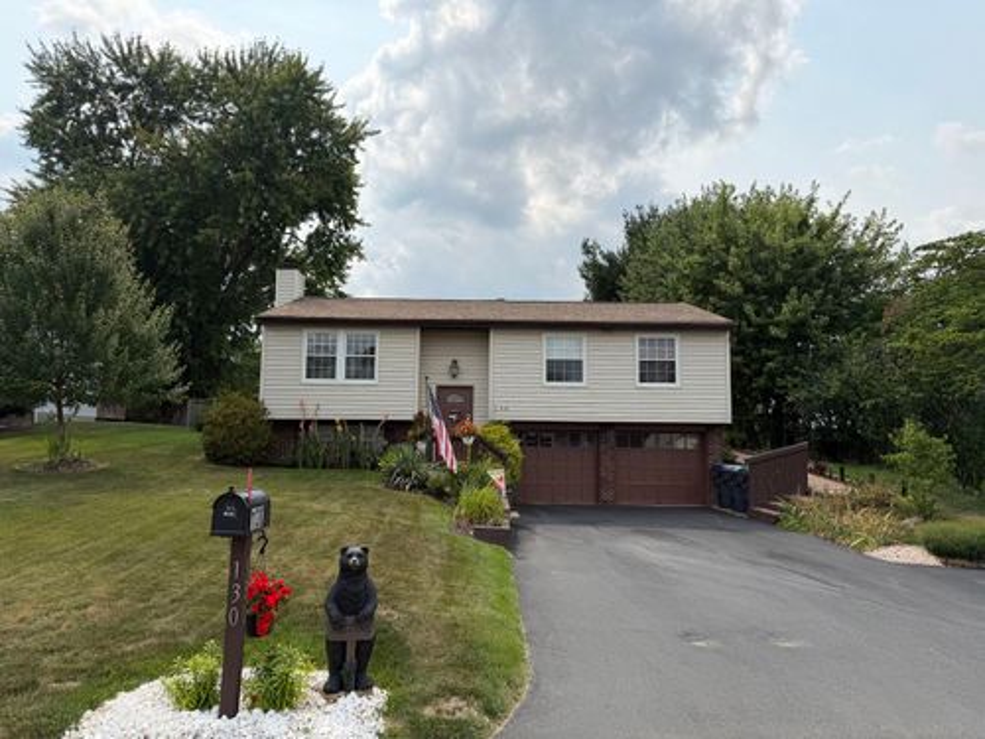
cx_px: 492
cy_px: 370
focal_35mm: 24
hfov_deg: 71.6
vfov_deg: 56.8
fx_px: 683
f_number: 1.78
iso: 80
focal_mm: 6.76
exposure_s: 1/5714
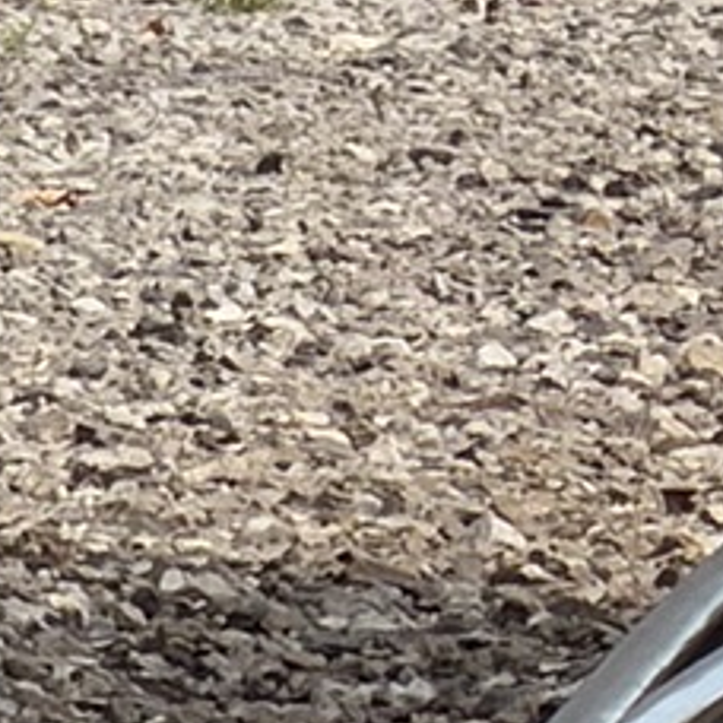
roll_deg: -0.2
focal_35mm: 1591
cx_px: 2236
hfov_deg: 1.1
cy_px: -1313
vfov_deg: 1.1
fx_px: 37596
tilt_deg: +0.3
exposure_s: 1/766
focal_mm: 16.89
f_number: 2.8
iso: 16
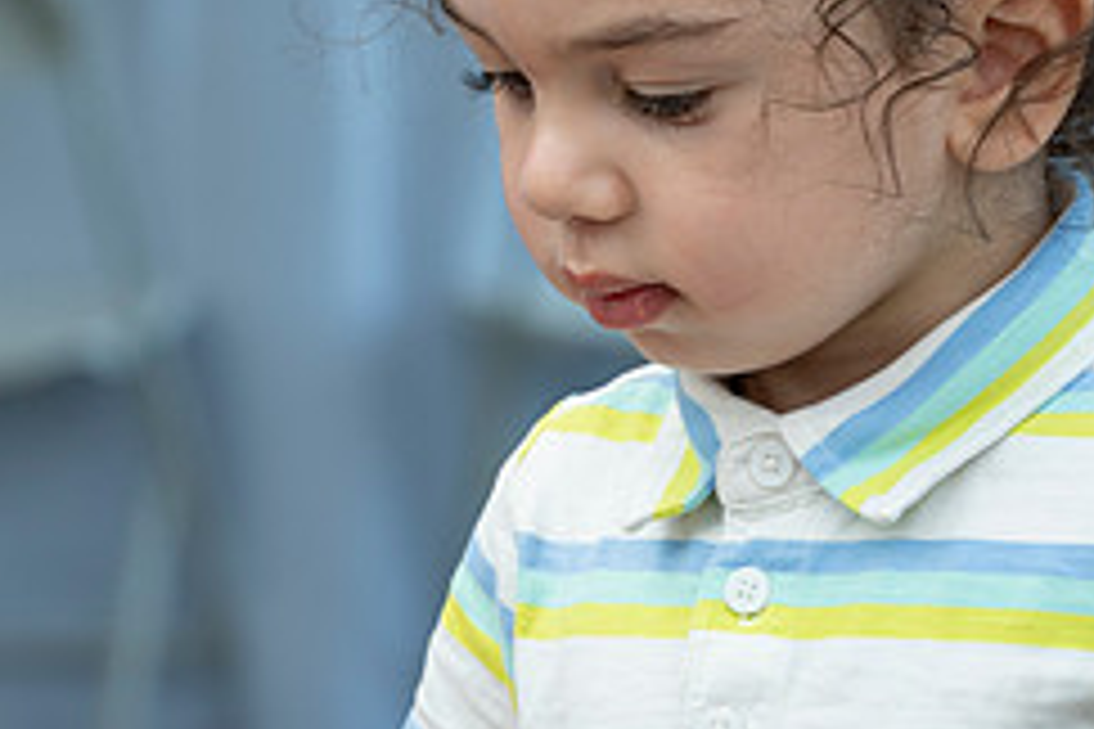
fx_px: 8417
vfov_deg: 5.0
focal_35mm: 277
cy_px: 133
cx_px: 401
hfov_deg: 7.4
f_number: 6.3
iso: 100
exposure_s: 1/200
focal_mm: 116
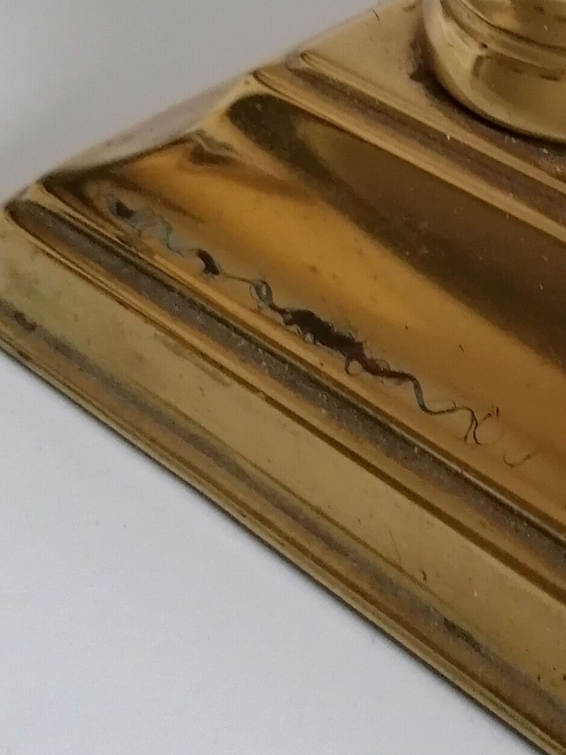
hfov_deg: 16.5
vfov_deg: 21.4
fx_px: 1875
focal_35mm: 86
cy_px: -114
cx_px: 681
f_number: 1.8
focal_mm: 4.75
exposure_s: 1/50
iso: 200
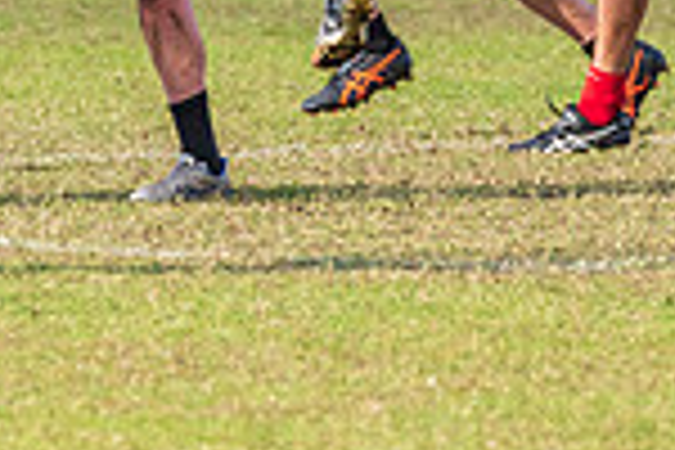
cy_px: -274
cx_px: 124
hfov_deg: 1.3
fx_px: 30466
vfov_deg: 0.8
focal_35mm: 1625
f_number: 7.1
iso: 800
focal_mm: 400
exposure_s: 1/1250
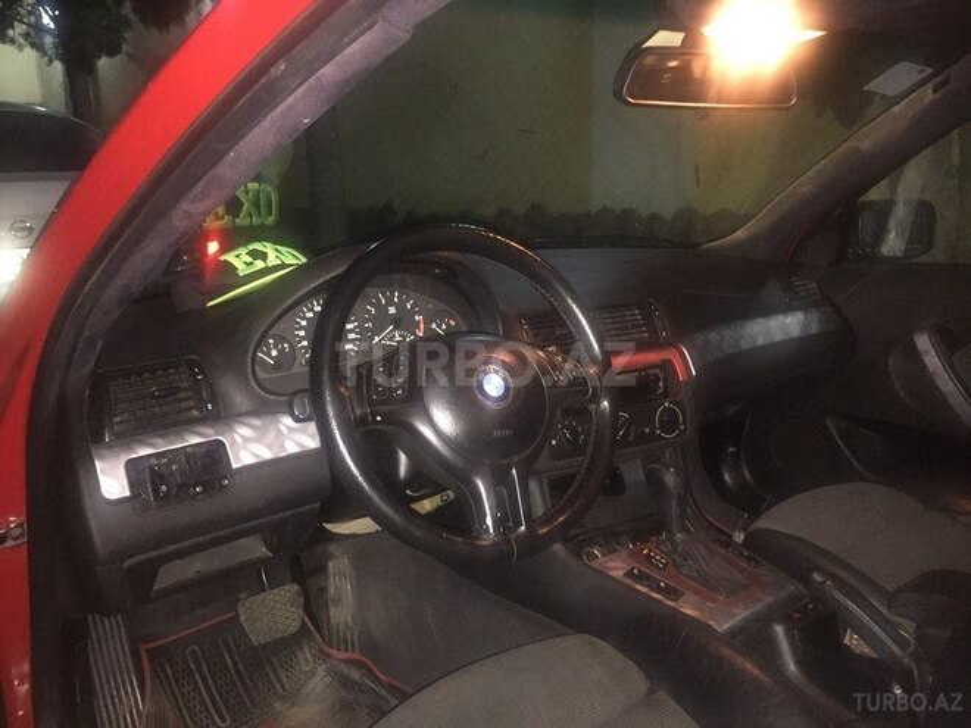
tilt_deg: -9.5
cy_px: 364
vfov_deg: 48.2
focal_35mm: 29
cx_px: 486
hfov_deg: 61.7
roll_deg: +0.4
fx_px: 813
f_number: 2.2
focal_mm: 4.15
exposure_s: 1/17
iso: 640
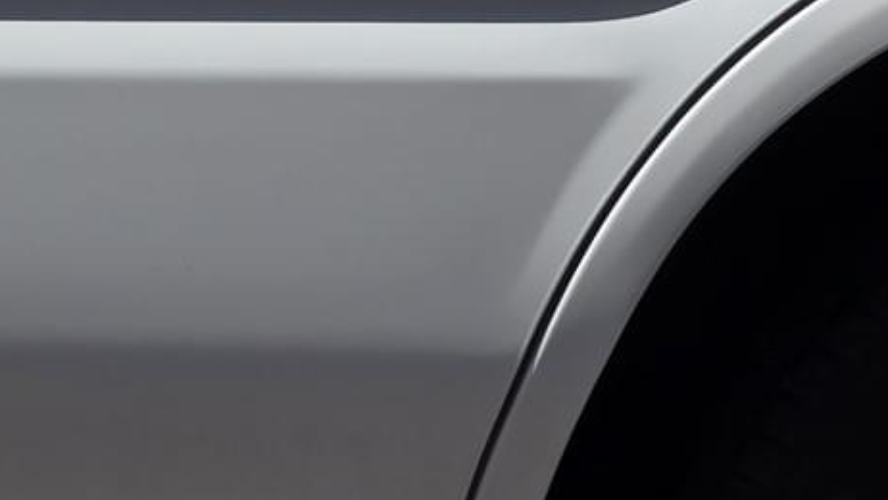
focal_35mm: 347
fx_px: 8171
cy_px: -129
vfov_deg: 3.5
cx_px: 225
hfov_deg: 6.2
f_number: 3.4
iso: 64
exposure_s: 1/2497
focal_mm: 18.6
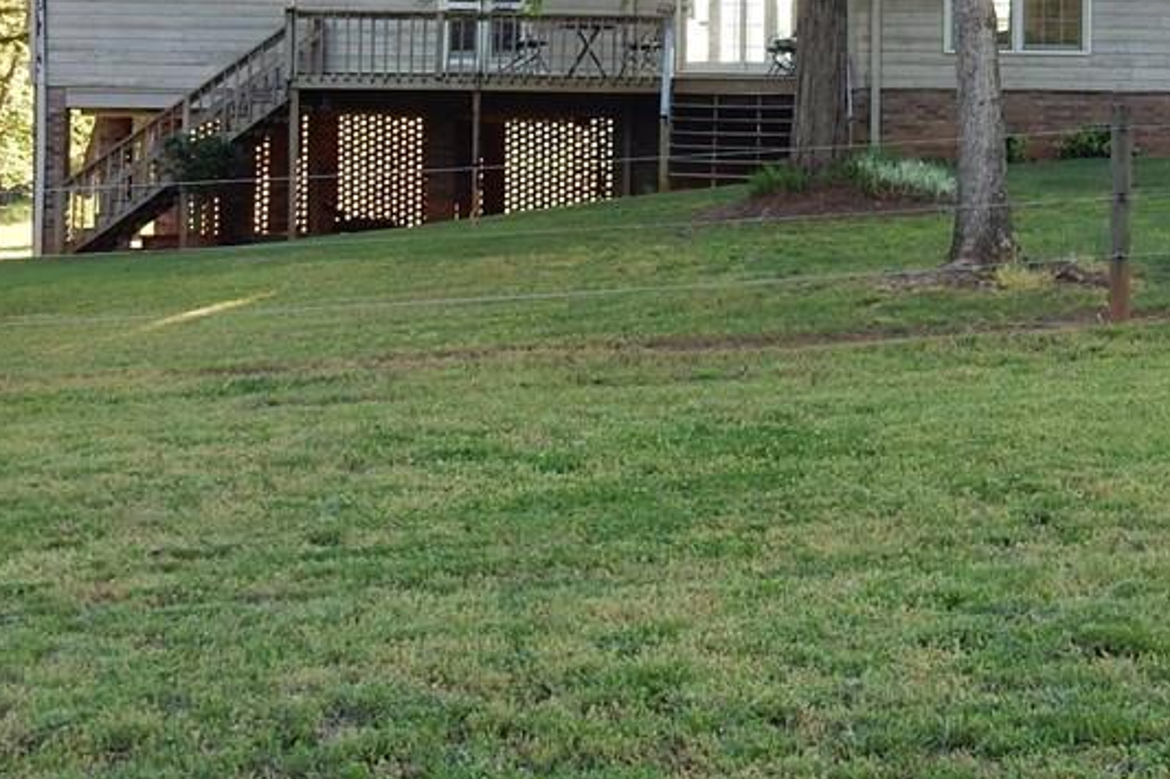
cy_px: 88
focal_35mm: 86
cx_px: 902
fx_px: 2794
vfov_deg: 15.7
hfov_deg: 23.4
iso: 125
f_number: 4.2
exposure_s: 1/50
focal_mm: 7.6
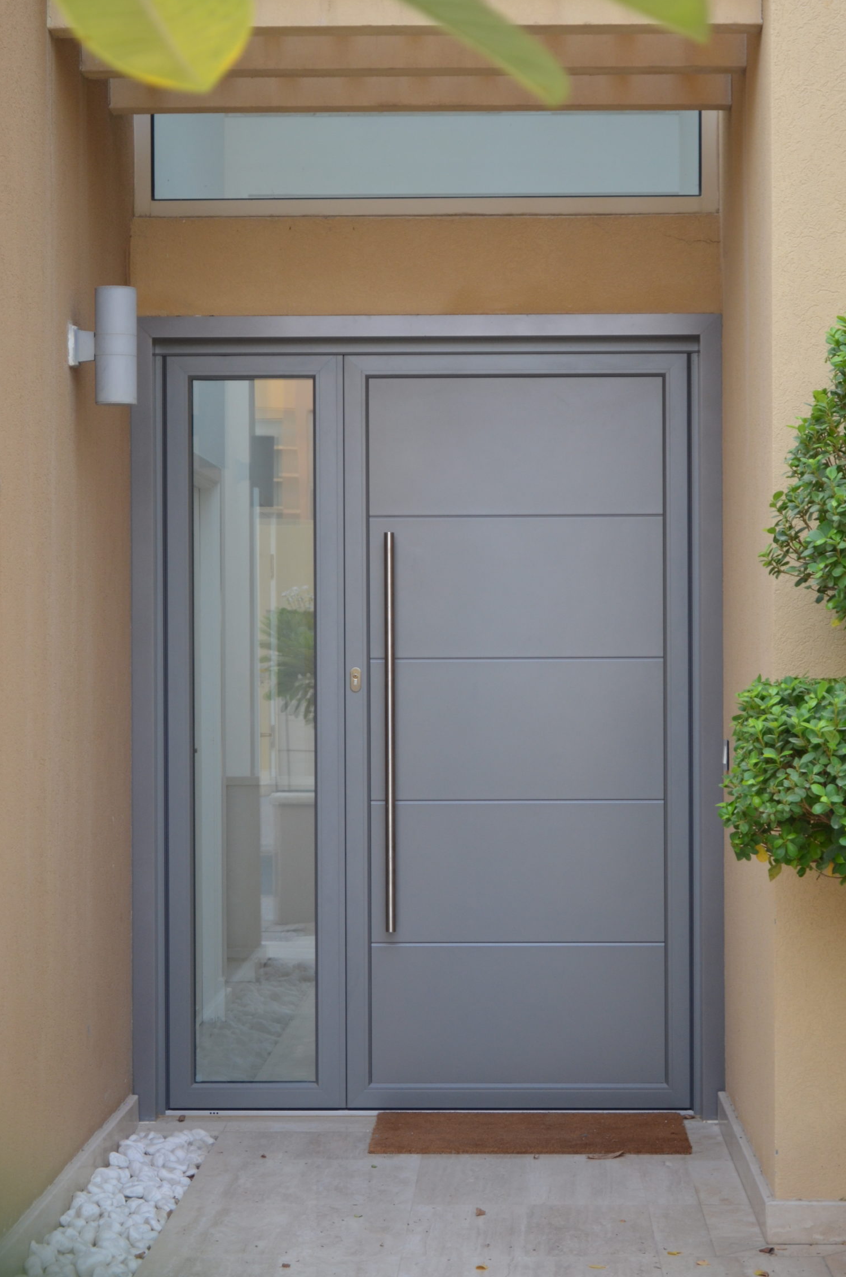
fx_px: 2762
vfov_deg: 26.0
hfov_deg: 17.4
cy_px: 664
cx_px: 458
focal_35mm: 78
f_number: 5.6
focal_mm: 46
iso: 400
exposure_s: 1/125
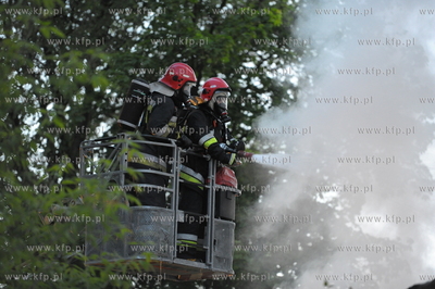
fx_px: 2415
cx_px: 218
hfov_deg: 10.3
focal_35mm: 200
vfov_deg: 6.9
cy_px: 144
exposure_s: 1/50
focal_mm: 200
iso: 3200
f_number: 2.8
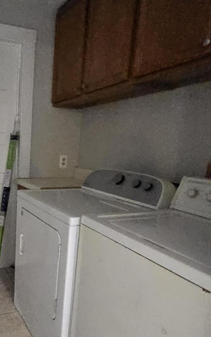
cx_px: 20
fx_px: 258
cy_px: 203
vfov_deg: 65.8
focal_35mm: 28
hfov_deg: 41.0
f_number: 2.2
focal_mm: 1.7
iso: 1250
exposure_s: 1/60
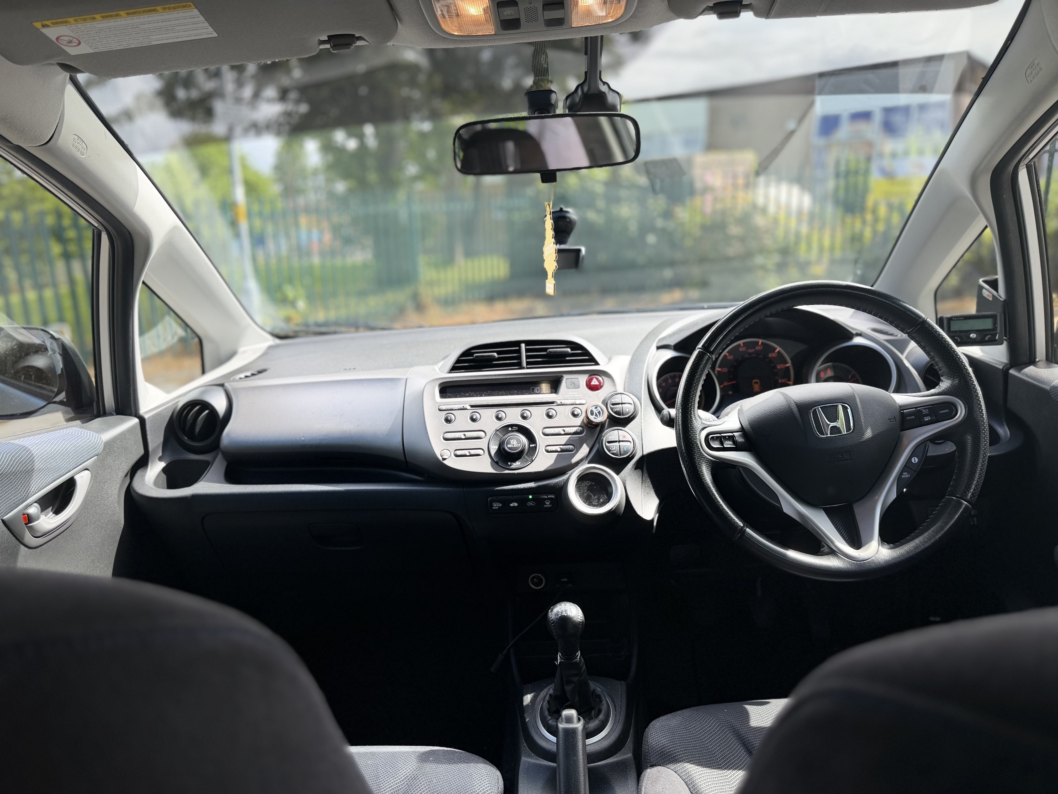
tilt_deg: -13.4
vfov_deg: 56.8
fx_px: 734
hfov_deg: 71.6
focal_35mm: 24
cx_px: 529
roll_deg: +1.6
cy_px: 397
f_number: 1.78
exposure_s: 1/426
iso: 80
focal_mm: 6.76
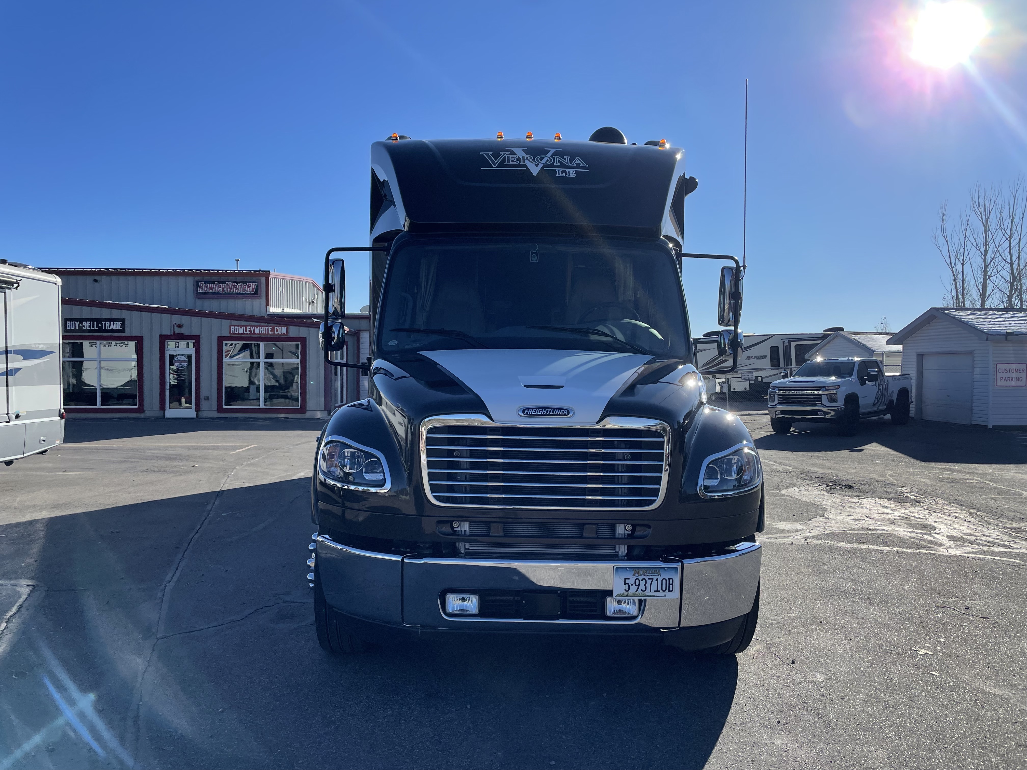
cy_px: 385
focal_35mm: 26
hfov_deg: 67.3
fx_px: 771
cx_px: 514
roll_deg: -0.1
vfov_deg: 53.1
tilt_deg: -2.6
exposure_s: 1/6494
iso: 50
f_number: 1.6
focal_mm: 4.2
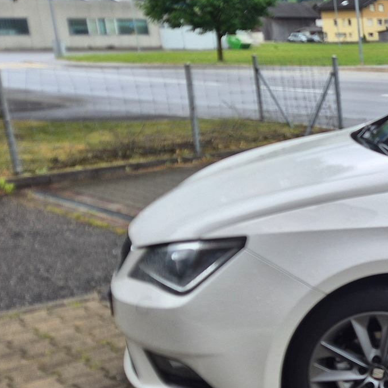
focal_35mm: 60
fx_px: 761
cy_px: 258
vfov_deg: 28.4
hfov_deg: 24.3
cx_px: 529
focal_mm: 5.4
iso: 32
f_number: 1.8
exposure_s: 1/180
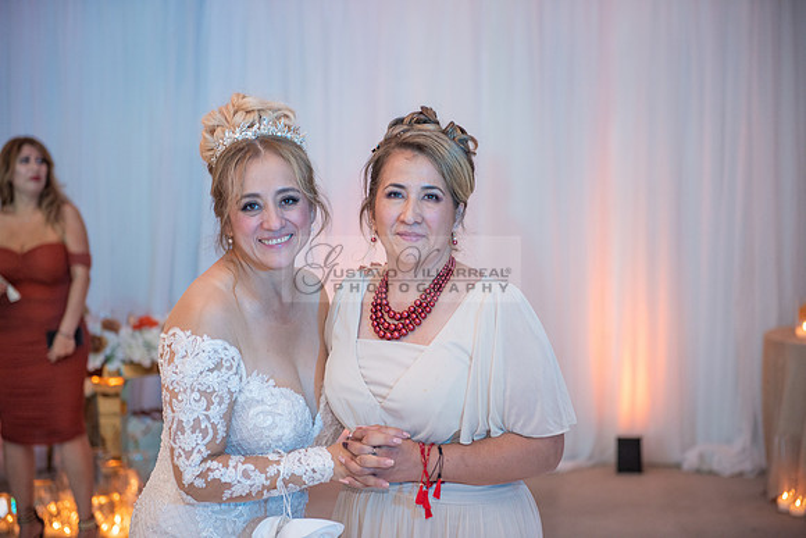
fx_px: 1568
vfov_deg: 19.5
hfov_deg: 28.8
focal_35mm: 70
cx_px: 403
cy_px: 269
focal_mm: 70
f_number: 2.8
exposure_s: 1/160
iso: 1000
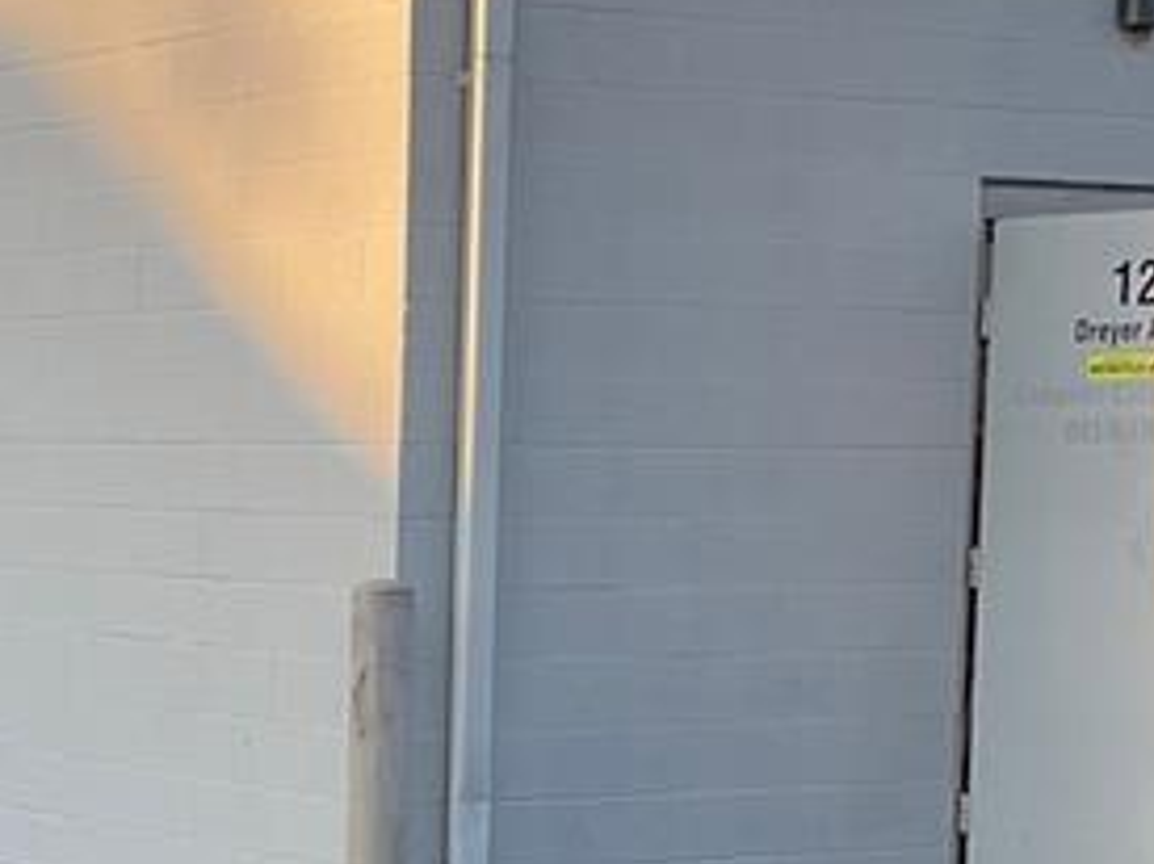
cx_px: -38
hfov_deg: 17.7
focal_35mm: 108
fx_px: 3599
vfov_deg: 13.5
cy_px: 814
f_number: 1.8
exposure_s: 1/391
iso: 16
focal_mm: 3
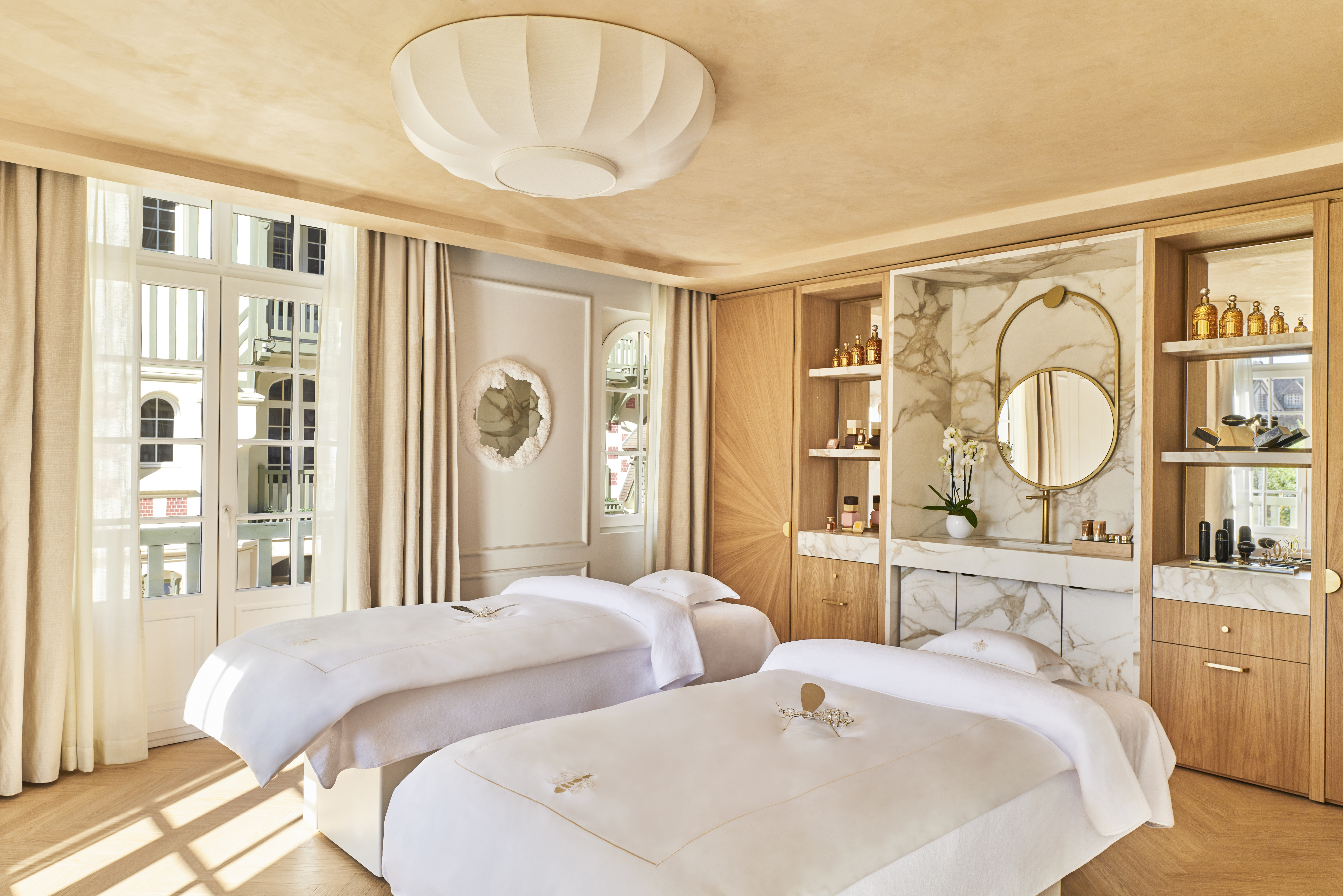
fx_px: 896
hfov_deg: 73.7
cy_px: 448
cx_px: 672
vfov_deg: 53.2
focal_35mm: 24
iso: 100
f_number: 9
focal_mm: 24
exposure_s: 1/25
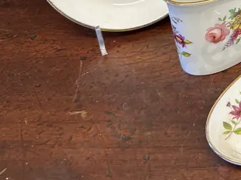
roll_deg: -2.9
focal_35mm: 73
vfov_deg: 19.1
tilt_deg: -38.1
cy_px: -34
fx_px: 508
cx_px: 329
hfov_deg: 23.1
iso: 200
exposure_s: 1/100
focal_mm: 6.86
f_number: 1.78
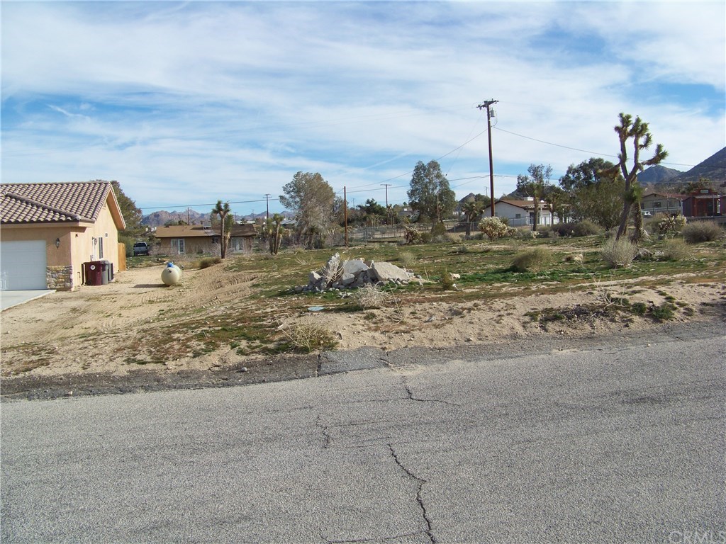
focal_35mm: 36
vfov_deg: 39.7
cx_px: 363
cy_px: 272
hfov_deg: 51.4
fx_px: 755
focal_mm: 5.85
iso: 65
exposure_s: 1/640
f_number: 4
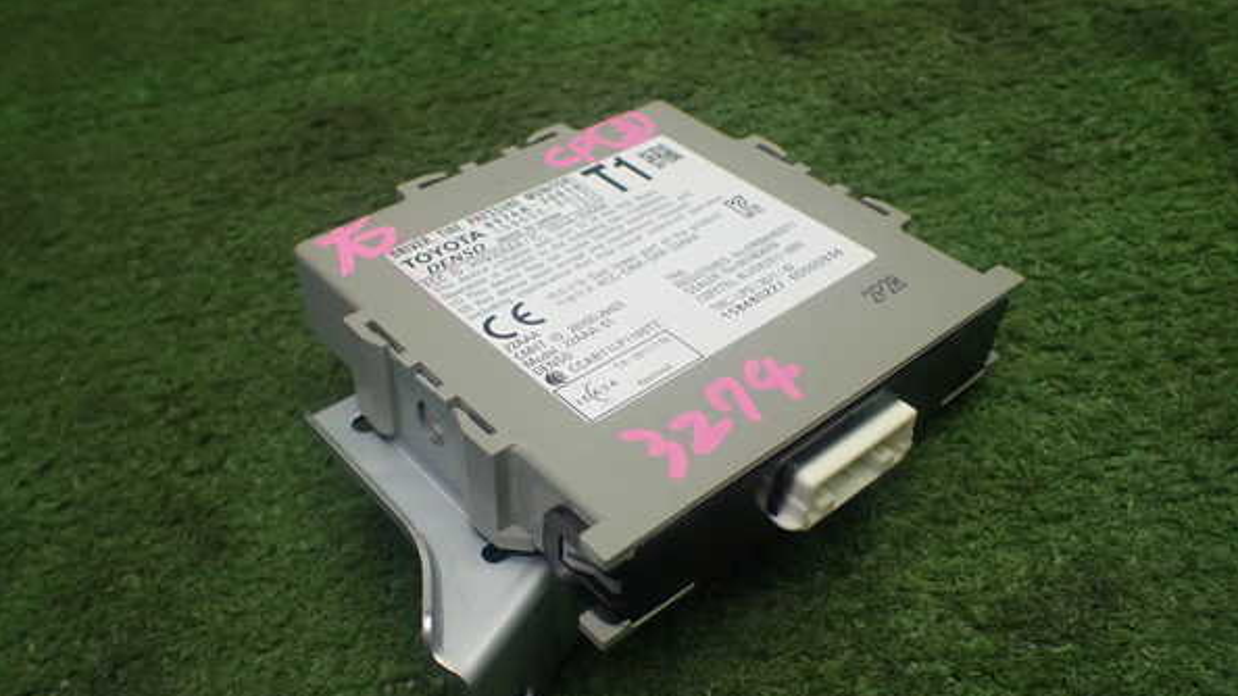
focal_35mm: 33
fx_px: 1083
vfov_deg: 35.6
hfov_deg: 59.5
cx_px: 619
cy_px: 363
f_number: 2.3
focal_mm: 5.4
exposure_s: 1/125
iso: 250
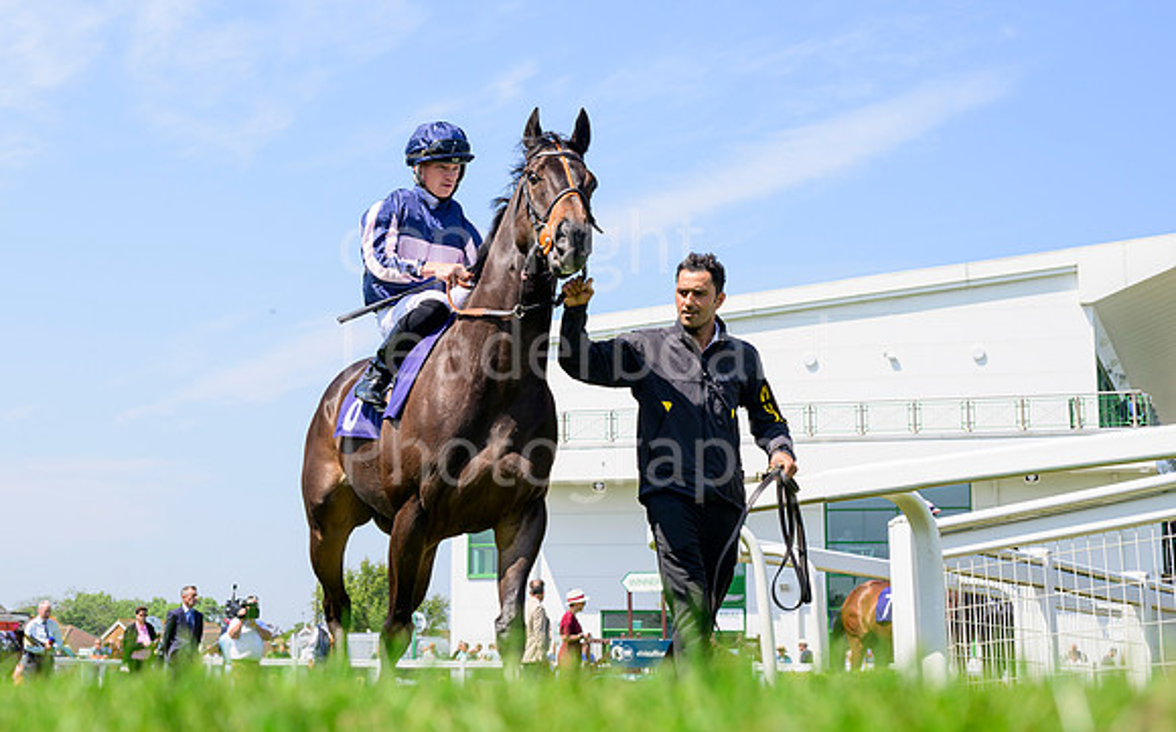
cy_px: 223
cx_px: 411
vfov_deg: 20.3
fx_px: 2039
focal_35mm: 64
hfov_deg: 32.0
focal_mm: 48
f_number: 6.3
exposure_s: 1/400
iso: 100
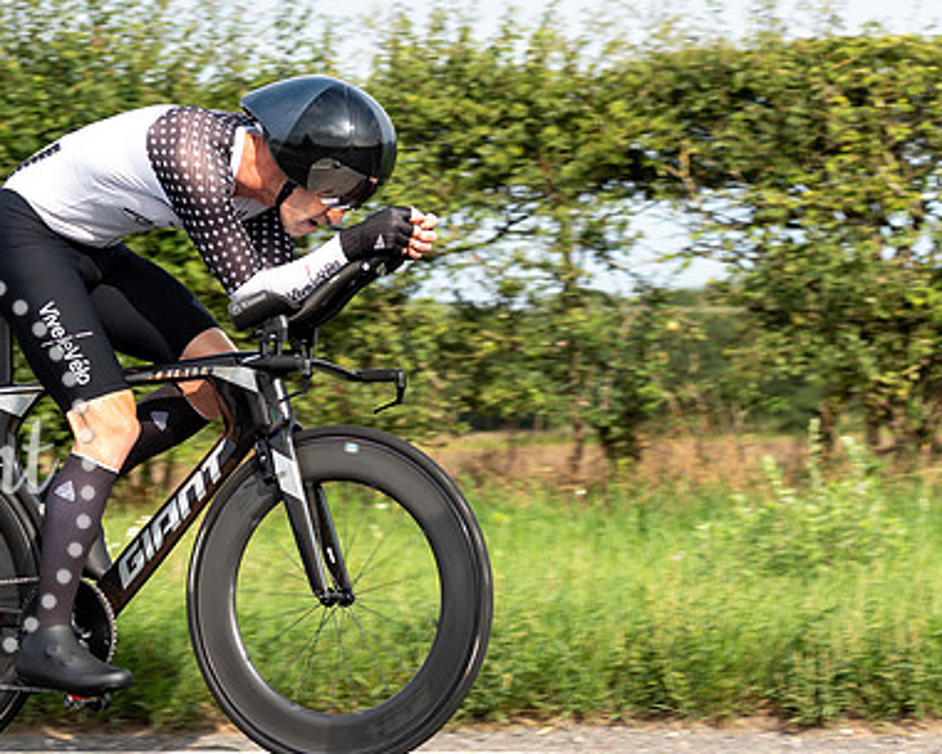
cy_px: 256
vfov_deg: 11.0
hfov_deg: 13.7
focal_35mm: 140
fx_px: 3903
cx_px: 179
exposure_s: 1/640
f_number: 4
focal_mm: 68
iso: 125
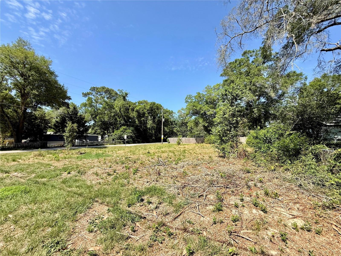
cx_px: 170
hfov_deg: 102.1
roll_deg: -0.1
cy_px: 128
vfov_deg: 85.7
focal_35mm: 14
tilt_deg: +3.8
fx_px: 138
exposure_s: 1/1167
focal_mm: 2.22
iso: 50
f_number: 2.2
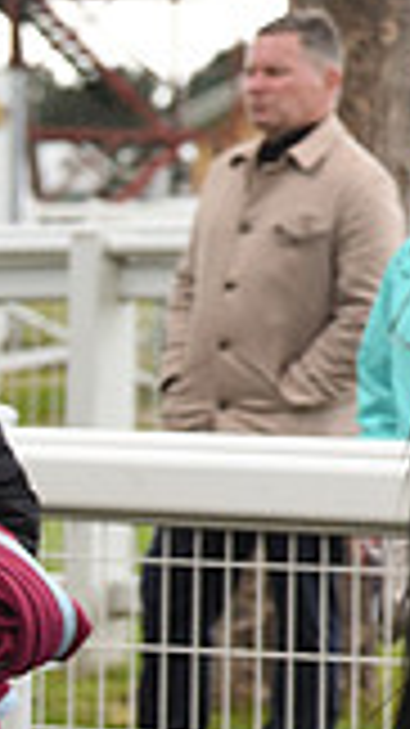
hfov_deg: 3.2
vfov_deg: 5.9
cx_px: 1244
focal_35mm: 367
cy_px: 11
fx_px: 7100
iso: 800
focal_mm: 98
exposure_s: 1/500
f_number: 5.6
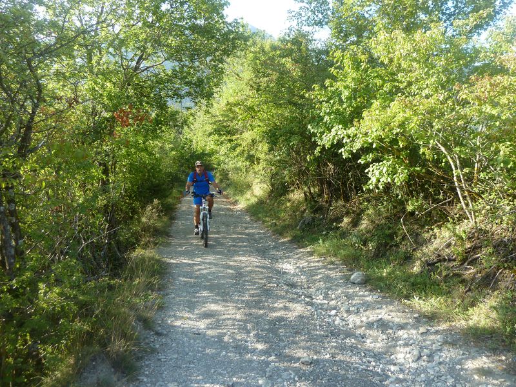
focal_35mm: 25
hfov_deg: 69.4
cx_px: 258
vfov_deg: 54.9
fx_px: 373
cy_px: 194
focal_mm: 4.1
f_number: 3.5
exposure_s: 1/100
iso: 80
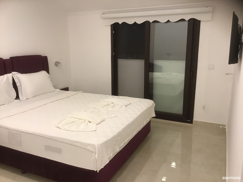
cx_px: 122
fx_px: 218
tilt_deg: -12.7
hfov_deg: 58.4
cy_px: 91
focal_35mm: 31
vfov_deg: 45.4
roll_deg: -0.2
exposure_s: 1/33
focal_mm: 3.3
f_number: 2.4
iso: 64
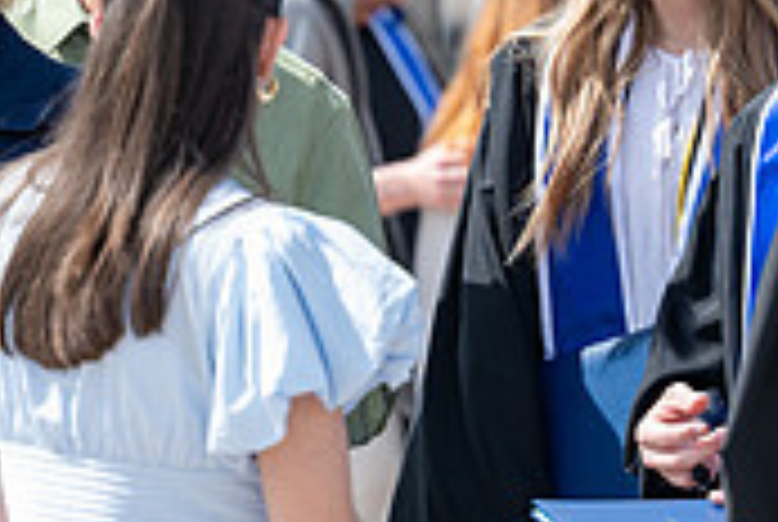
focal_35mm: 466
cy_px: 126
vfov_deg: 3.0
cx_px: 421
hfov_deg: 4.4
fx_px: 10088
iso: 50
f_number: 3.5
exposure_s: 1/320
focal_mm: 130
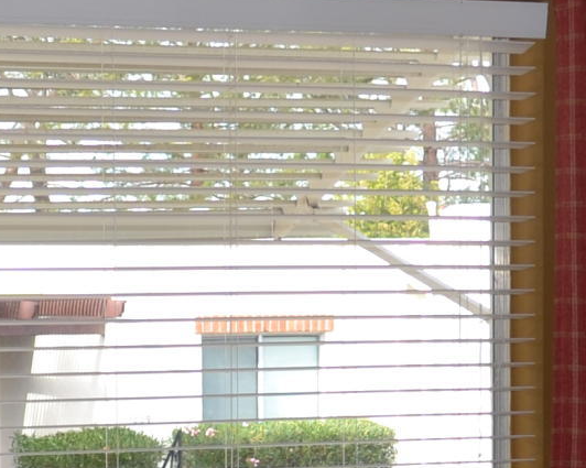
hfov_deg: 13.5
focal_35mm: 143
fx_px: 2479
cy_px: 514
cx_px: 229
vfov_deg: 10.7
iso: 100
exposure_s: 1/125
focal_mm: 18
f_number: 4
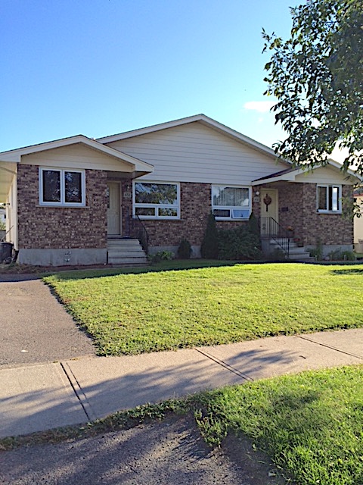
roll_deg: +2.2
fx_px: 405
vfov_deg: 61.7
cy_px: 242
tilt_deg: +0.0
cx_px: 182
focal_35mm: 29
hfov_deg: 48.2
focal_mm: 4.15
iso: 32
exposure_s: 1/774
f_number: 2.2
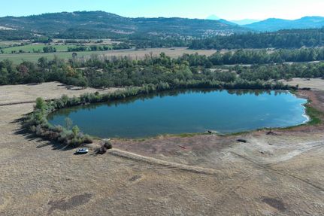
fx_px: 261
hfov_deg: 63.7
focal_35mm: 29
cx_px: 162
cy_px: 108
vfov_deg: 44.9
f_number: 2.8
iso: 100
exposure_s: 1/883
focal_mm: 10.57
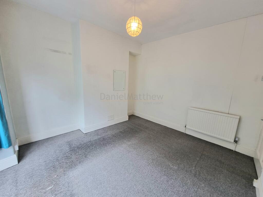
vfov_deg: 89.9
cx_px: 132
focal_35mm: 13
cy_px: 98
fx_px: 99
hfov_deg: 106.2
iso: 200
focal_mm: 2.2
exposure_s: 1/50
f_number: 2.2
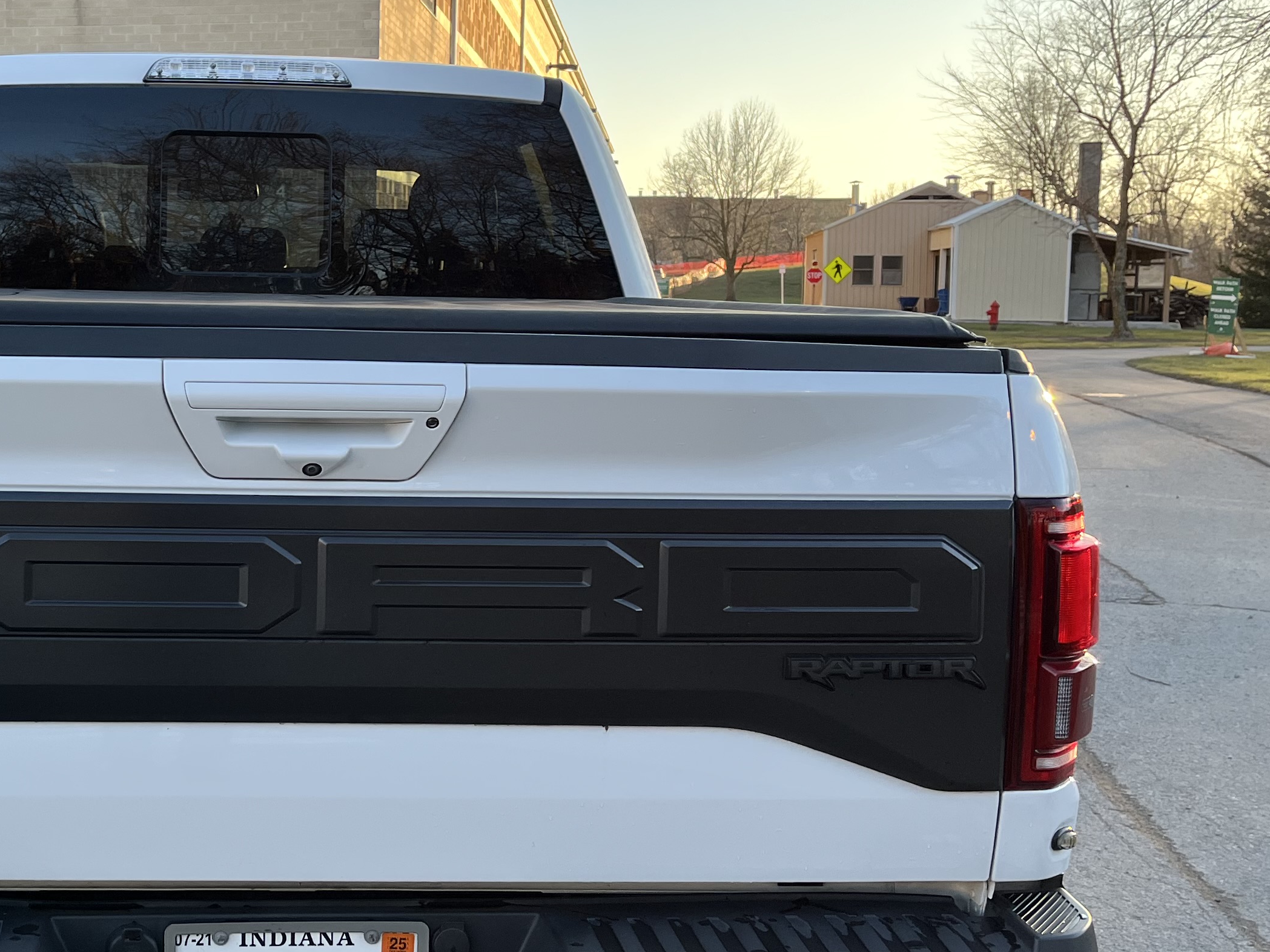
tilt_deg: -3.7
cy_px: 408
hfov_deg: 36.8
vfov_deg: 29.1
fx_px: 1834
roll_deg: -0.5
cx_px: 249
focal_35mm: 50
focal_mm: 5.1
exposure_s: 1/457
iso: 50
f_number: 1.6
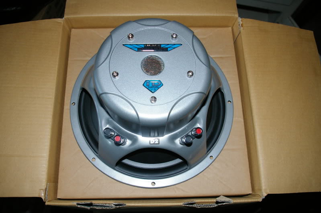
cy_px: 106
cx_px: 160
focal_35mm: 30
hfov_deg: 62.0
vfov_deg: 43.5
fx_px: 267
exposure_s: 1/40
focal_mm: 20
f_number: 5.6
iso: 800
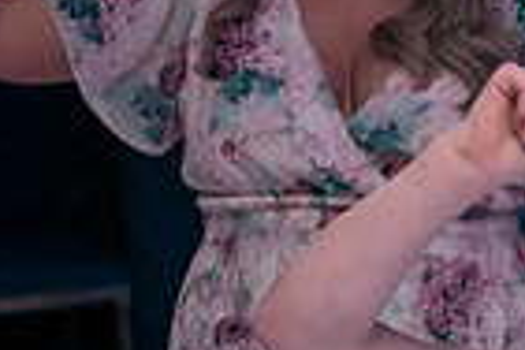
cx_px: 882
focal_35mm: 226
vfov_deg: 6.1
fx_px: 3296
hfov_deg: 8.8
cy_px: 374
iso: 800
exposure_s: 1/160
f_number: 3.5
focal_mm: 55
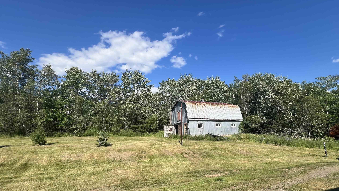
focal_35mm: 15
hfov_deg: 102.9
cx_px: 178
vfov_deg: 68.9
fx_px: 135
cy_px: 124
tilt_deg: +3.6
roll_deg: +1.2
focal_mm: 1.57
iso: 32
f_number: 1.8
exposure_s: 1/1220
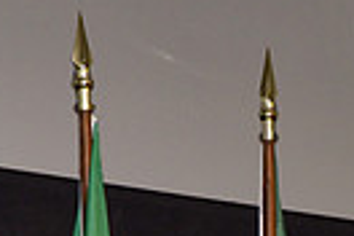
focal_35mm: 308
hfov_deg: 6.7
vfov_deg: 4.4
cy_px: 471
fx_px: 3028
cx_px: 394
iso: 1000
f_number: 7.1
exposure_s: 1/60
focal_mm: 70
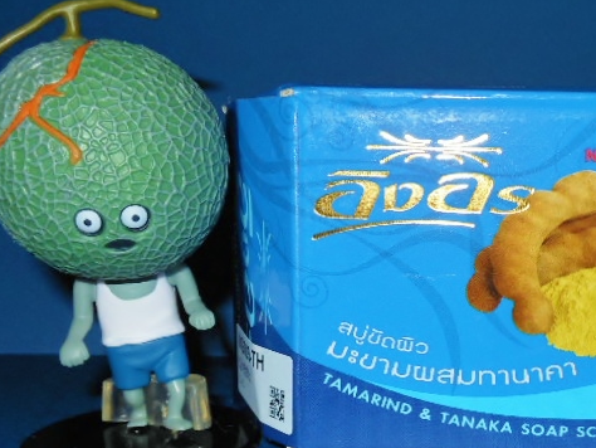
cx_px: 510
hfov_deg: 34.0
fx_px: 930
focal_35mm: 54
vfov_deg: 27.0
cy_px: 266
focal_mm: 4.5
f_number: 10.2
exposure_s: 1/25
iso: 80
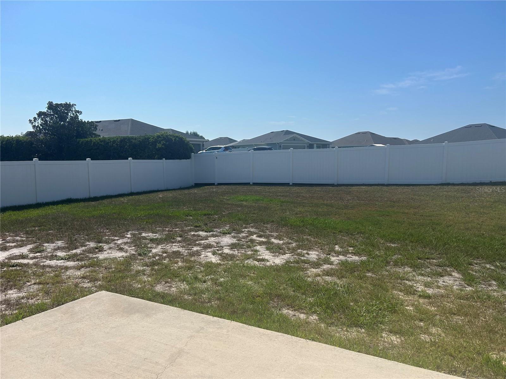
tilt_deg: -5.7
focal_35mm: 26
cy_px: 190
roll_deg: +0.4
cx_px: 253
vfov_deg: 53.1
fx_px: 380
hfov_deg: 67.3
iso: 50
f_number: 1.5
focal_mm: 5.7
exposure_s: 1/6579
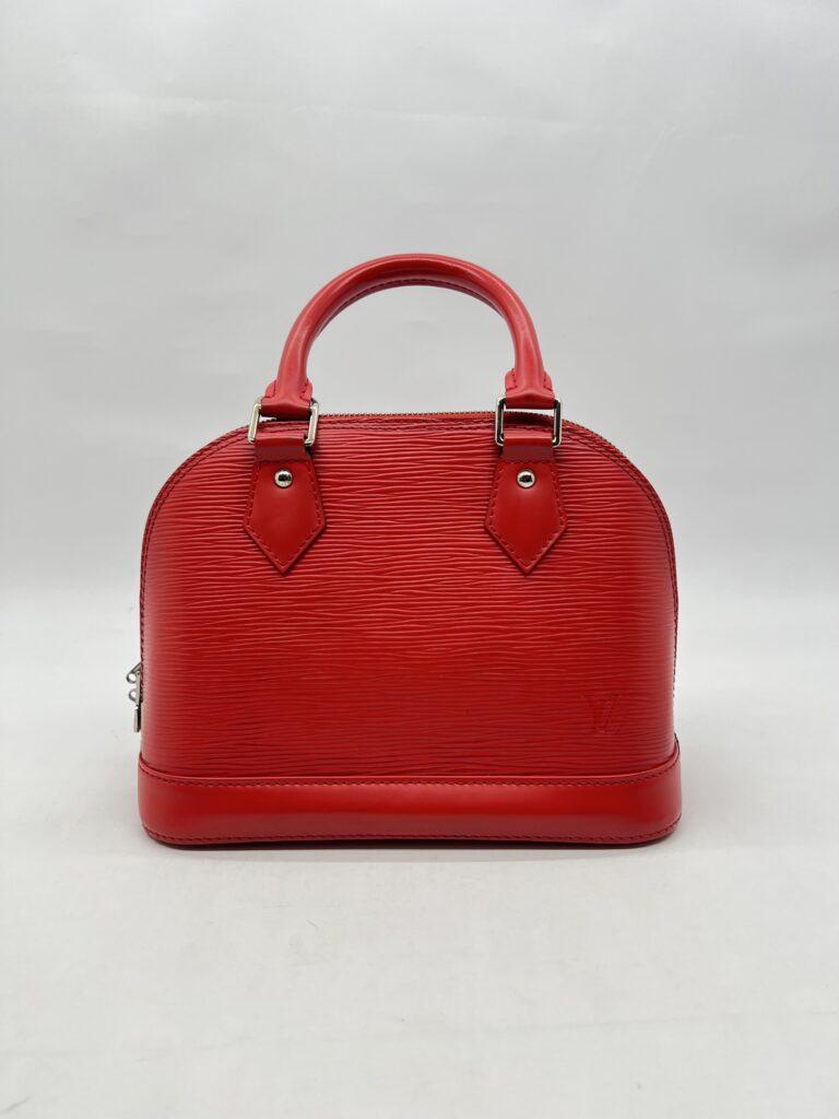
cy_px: 560
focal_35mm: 26
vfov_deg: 67.3
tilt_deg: -11.4
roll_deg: +0.4
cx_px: 420
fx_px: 840
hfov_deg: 53.1
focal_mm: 5.7
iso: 32
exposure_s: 1/100
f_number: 1.5
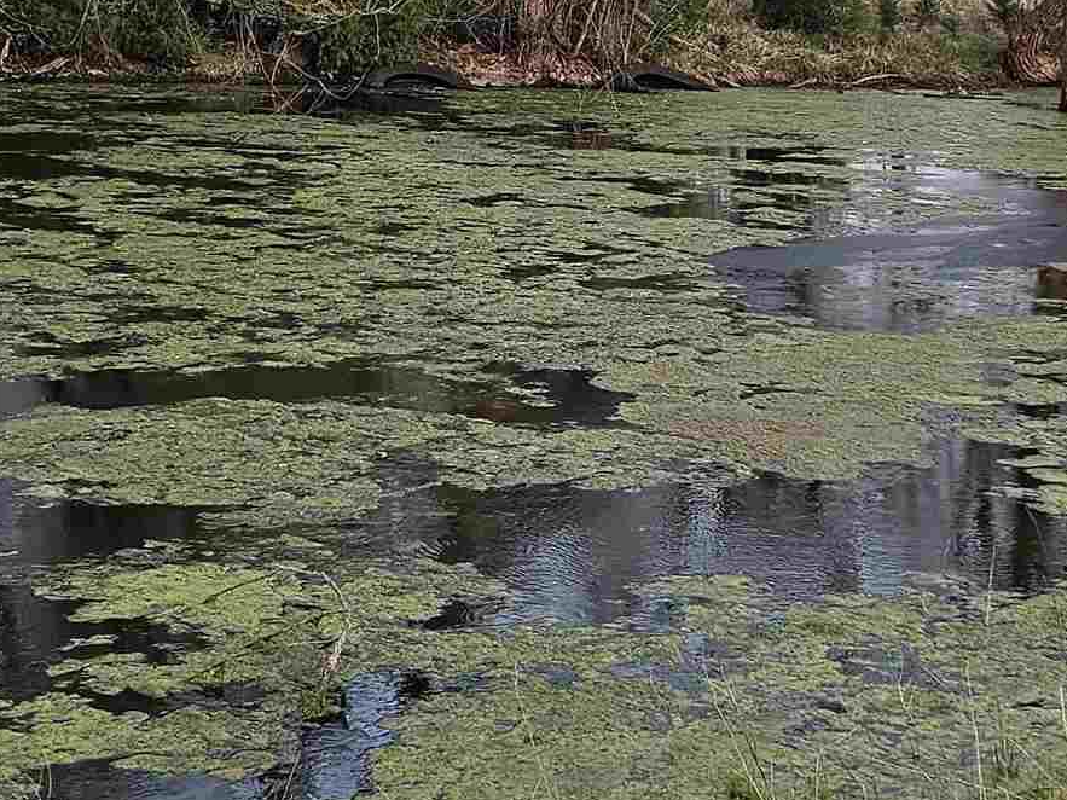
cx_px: 553
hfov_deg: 24.4
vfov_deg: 18.3
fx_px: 2466
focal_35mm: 80
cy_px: 227
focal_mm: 6.3
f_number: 1.7
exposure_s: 1/180
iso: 40
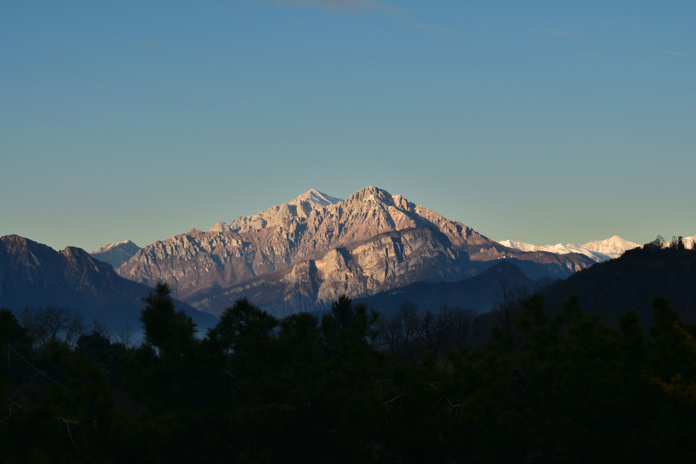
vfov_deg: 14.7
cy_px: 232
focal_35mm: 93
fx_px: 1798
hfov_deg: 21.9
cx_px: 348
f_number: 22
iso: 200
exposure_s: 1/80
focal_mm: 62
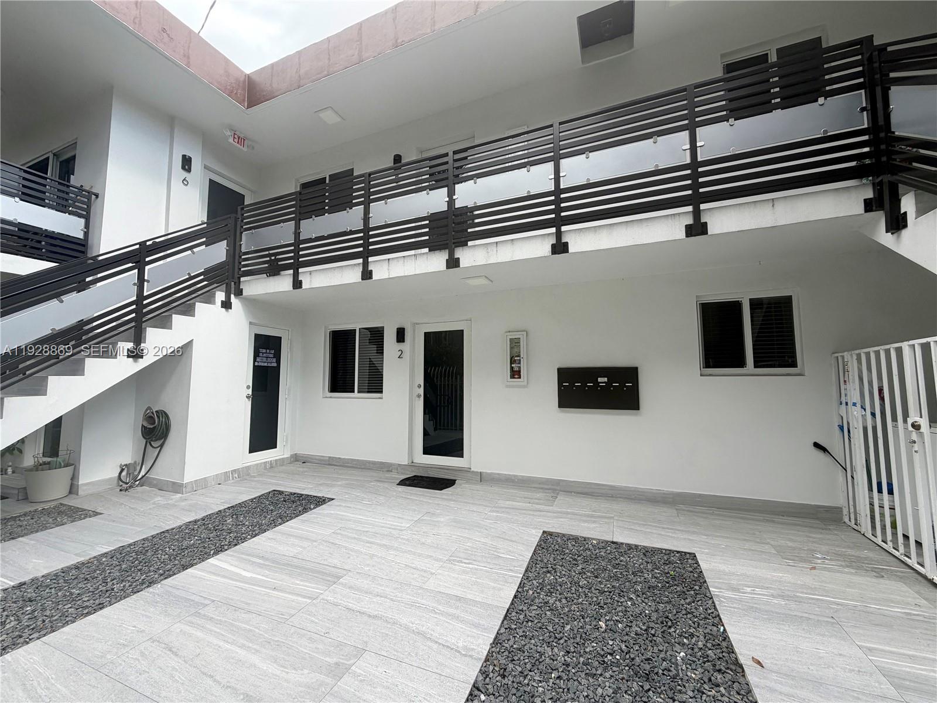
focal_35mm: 14
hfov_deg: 102.1
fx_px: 379
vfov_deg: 85.7
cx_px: 468
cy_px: 352
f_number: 2.2
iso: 50
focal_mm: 2.22
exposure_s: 1/502
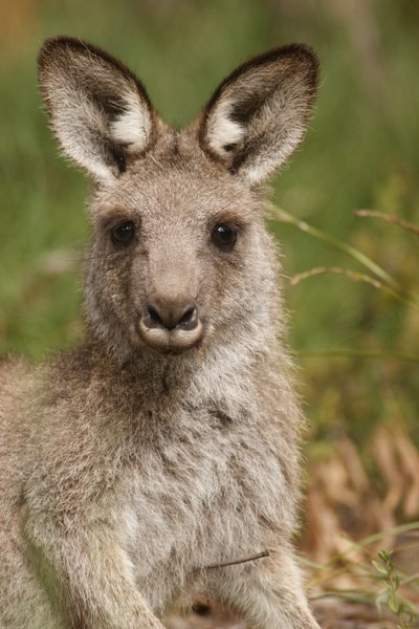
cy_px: 314
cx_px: 210
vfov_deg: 3.4
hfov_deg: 2.3
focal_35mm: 600
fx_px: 10474
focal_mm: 400
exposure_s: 1/500
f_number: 5.6
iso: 400
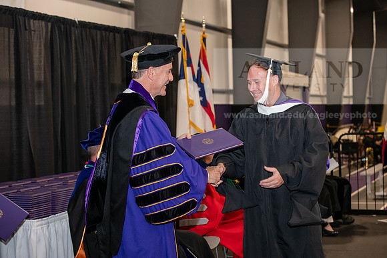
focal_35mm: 70
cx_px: 194
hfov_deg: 28.8
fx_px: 753
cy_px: 129
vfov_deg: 19.5
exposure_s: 1/200
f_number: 5
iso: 2500
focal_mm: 70
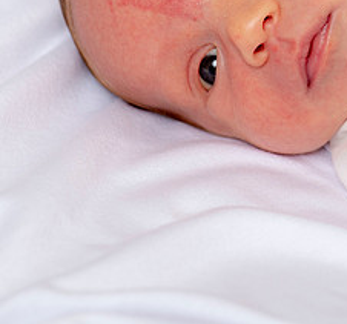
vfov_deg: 3.5
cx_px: 268
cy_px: 6
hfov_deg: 3.7
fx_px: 5332
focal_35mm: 486
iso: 200
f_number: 6.3
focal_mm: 185
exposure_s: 1/160
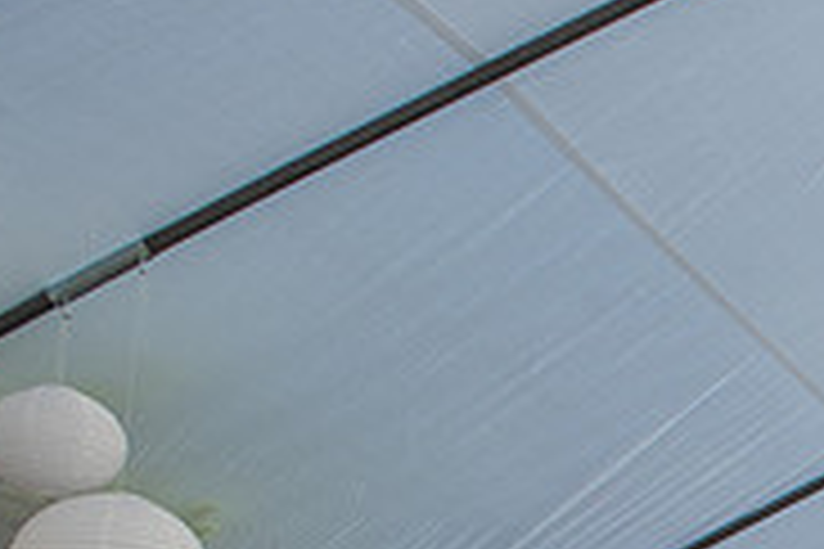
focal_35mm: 78
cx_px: 1274
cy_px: 740
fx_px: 1785
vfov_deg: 16.4
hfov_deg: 21.4
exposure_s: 1/160
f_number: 6.3
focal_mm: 24
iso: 200
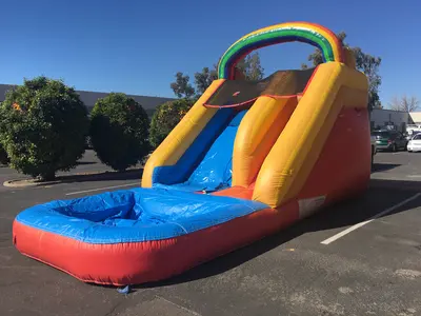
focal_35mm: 29
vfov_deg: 48.2
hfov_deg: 61.7
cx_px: 210
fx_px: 353
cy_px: 158
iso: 25
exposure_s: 1/1748
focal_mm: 4.15
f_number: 2.2
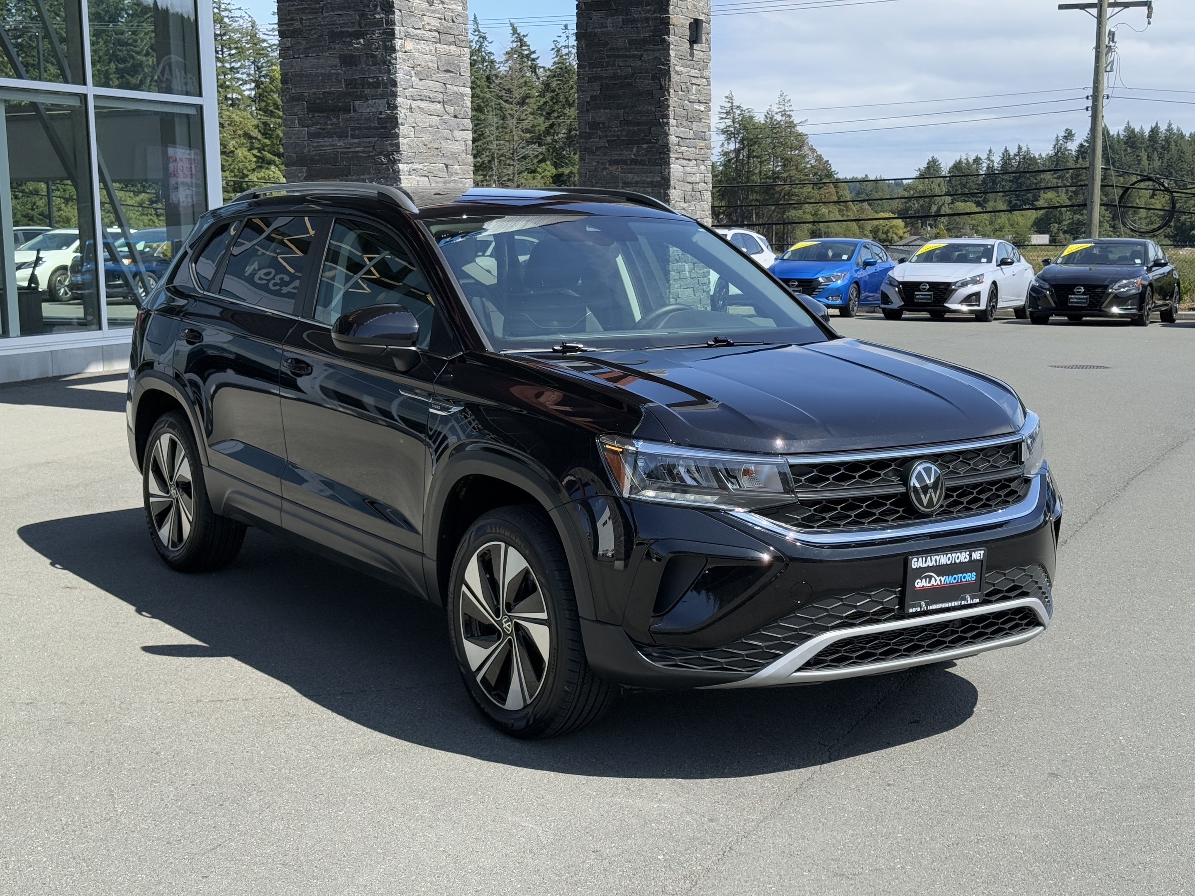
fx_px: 1657
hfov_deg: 39.7
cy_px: 448
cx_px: 598
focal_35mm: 48
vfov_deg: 30.3
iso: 80
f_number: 1.78
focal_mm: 6.76
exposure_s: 1/2577
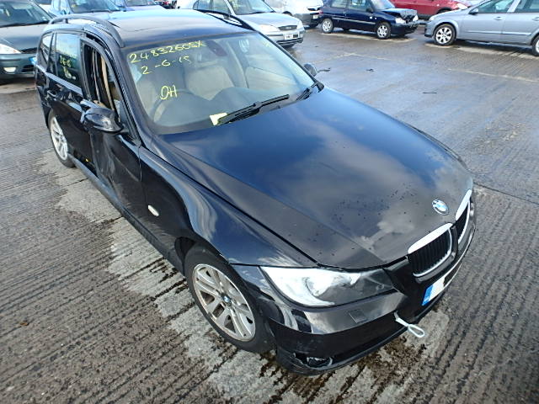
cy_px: 202
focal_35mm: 21
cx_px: 270
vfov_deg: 63.4
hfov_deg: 79.0
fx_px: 327
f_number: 3.5
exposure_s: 1/250
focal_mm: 3.7
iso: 125
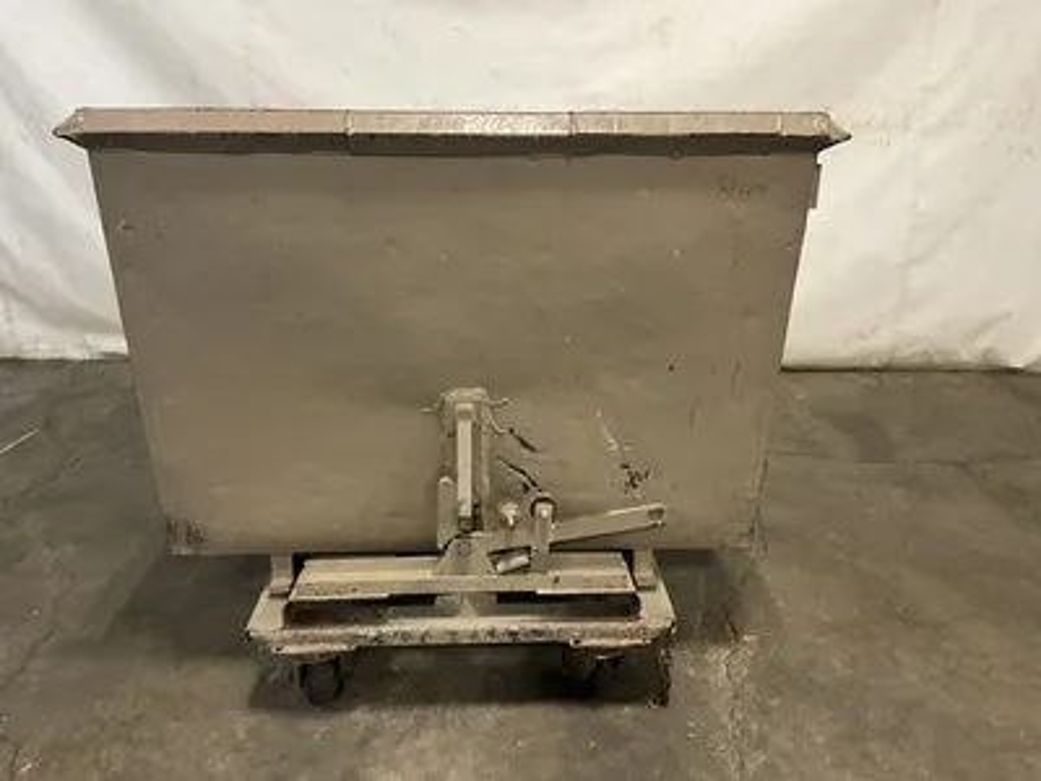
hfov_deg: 61.7
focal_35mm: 29
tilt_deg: -19.7
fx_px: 872
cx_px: 520
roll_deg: -0.2
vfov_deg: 48.2
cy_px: 390
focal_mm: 3
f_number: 1.8
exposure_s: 1/47
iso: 320
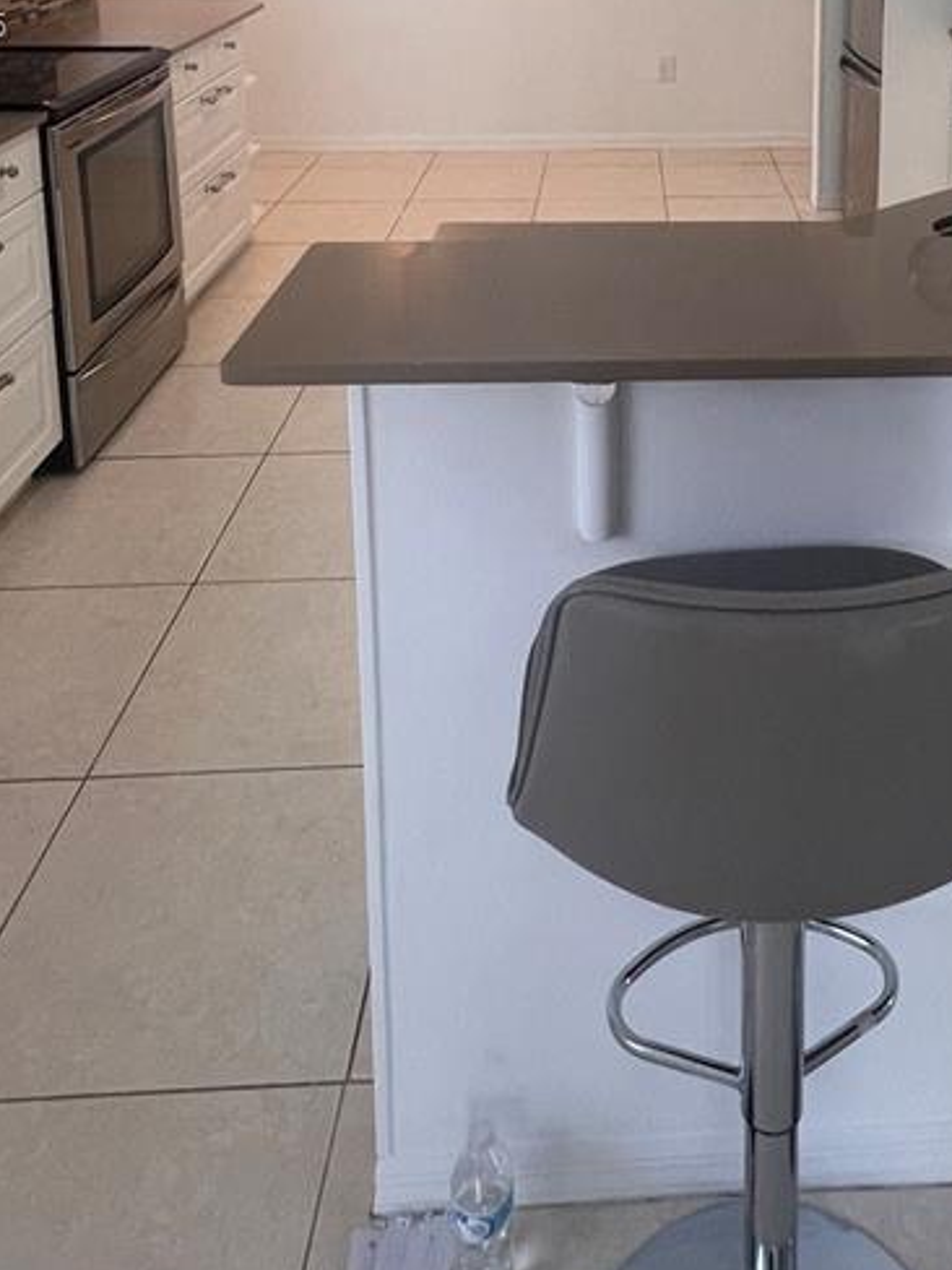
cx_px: 702
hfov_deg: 42.9
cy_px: 29
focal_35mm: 32
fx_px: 1173
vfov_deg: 48.0
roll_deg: -0.1
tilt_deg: -8.5
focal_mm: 1.57
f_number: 1.8
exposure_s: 1/120
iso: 100
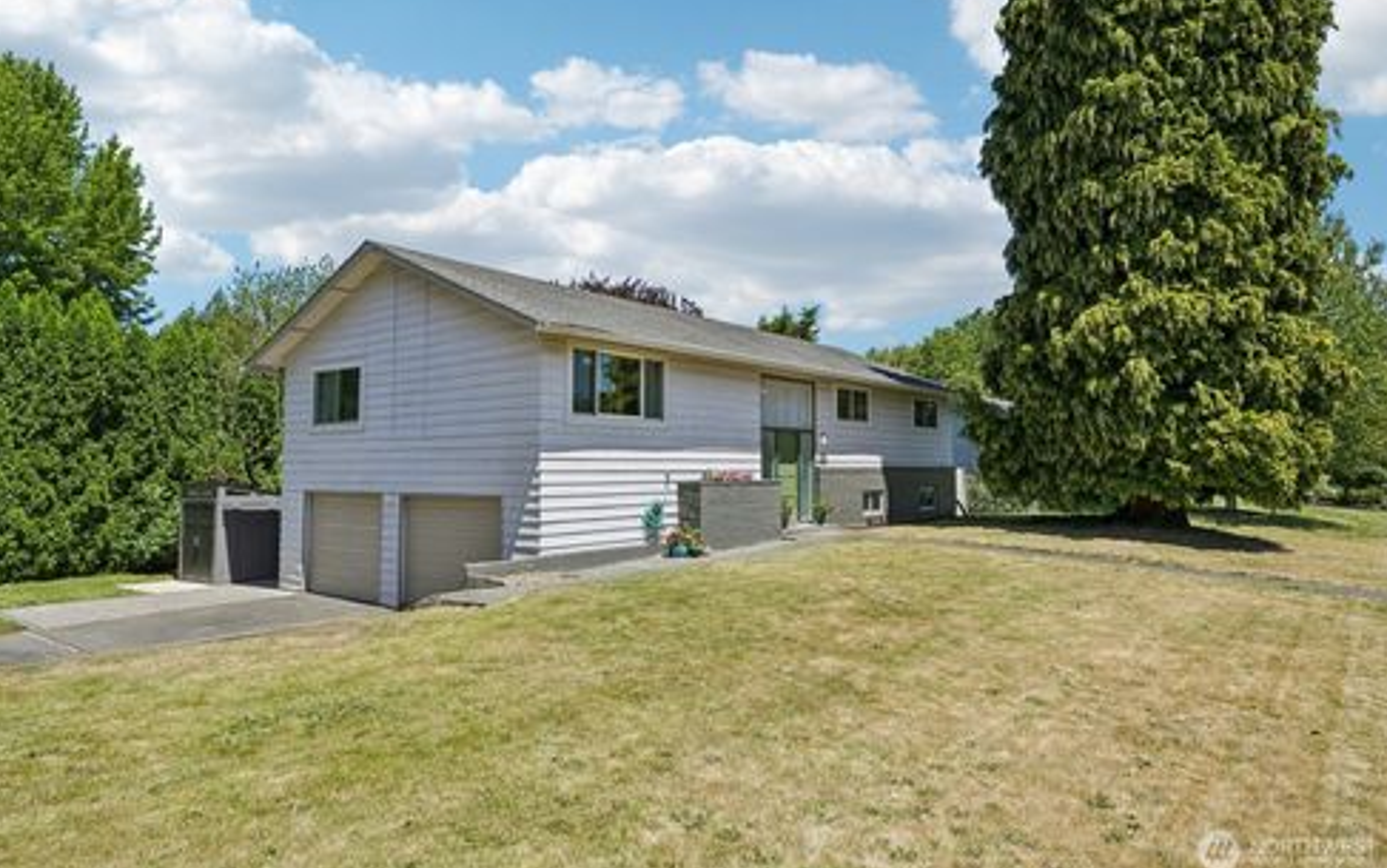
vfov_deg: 53.0
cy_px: 408
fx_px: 870
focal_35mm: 23
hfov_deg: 77.1
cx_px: 689
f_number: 8
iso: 400
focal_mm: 22
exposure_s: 1/1000
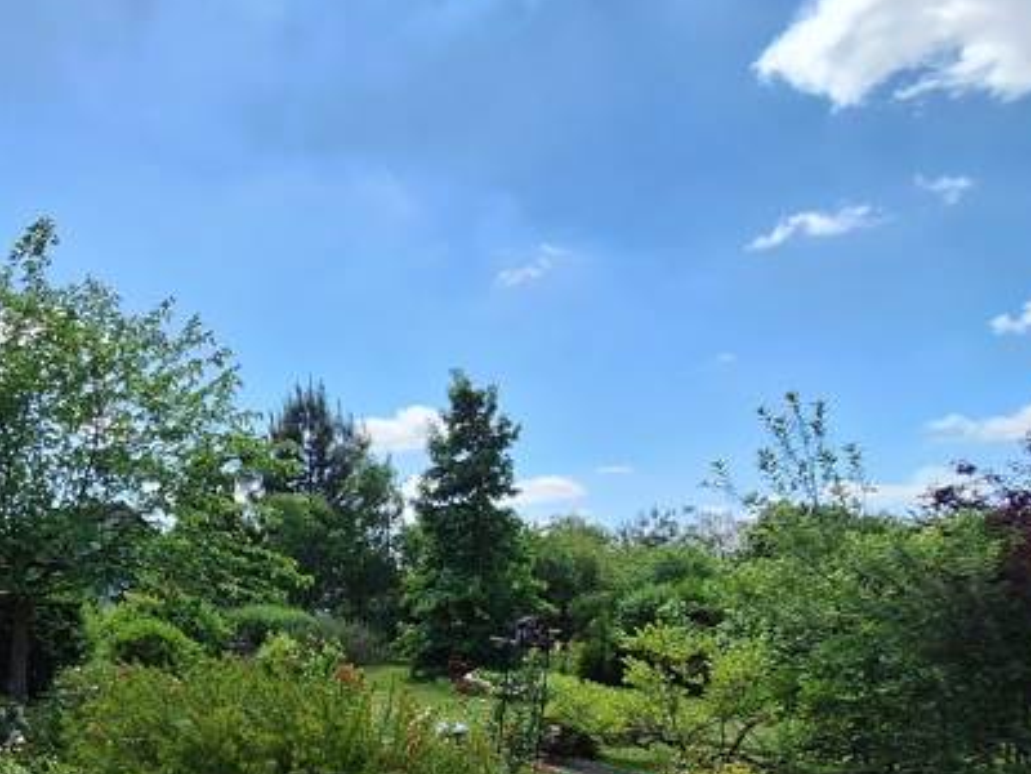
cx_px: 160
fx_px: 774
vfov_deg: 49.6
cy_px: 630
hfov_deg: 60.0
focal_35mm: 26
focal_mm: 1.74
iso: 40
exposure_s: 1/2217
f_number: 2.2
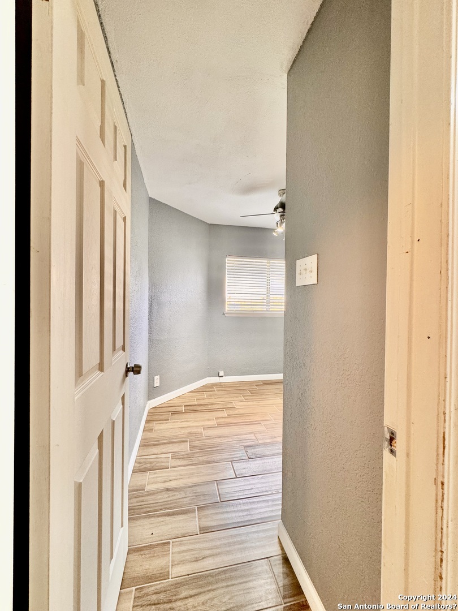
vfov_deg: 102.1
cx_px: 229
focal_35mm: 14
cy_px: 306
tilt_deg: -0.6
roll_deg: -0.4
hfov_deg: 85.7
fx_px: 247
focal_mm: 2.22
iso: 160
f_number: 2.2
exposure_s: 1/60
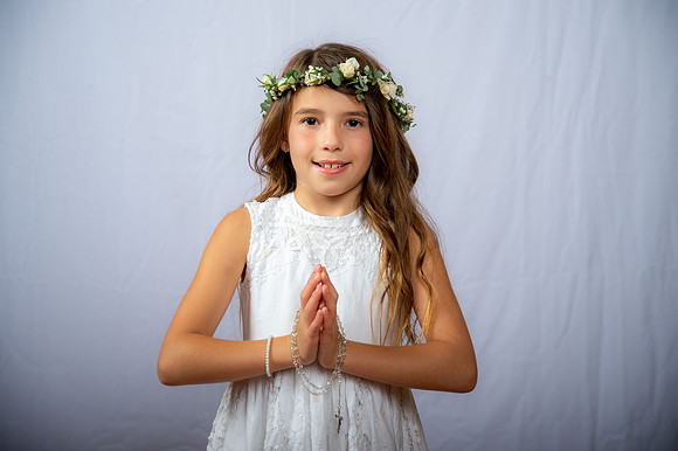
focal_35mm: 78
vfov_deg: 17.5
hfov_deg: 26.0
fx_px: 1468
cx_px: 339
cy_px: 226
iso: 250
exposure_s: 1/200
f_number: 5.6
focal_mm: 78
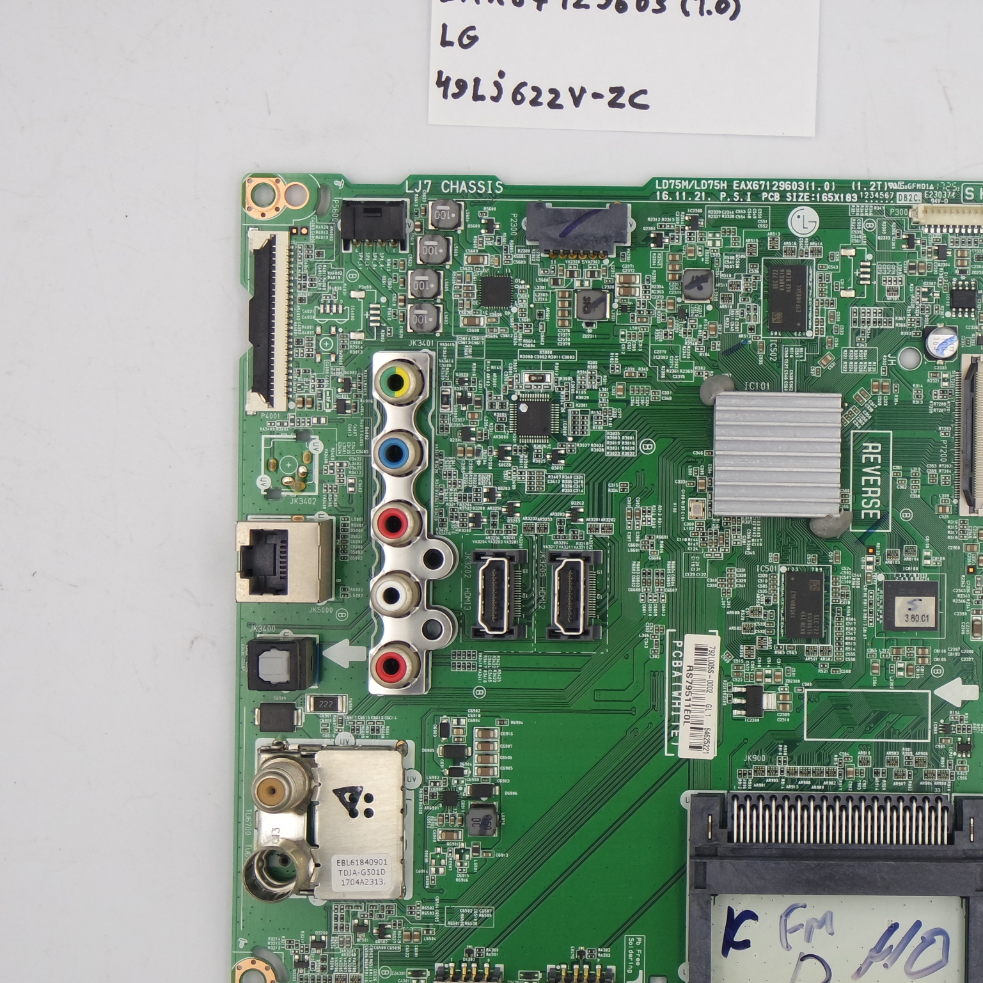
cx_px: 723
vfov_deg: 21.9
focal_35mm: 79
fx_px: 2538
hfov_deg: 21.7
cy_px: 449
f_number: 4.5
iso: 160
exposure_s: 1/125
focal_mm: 18
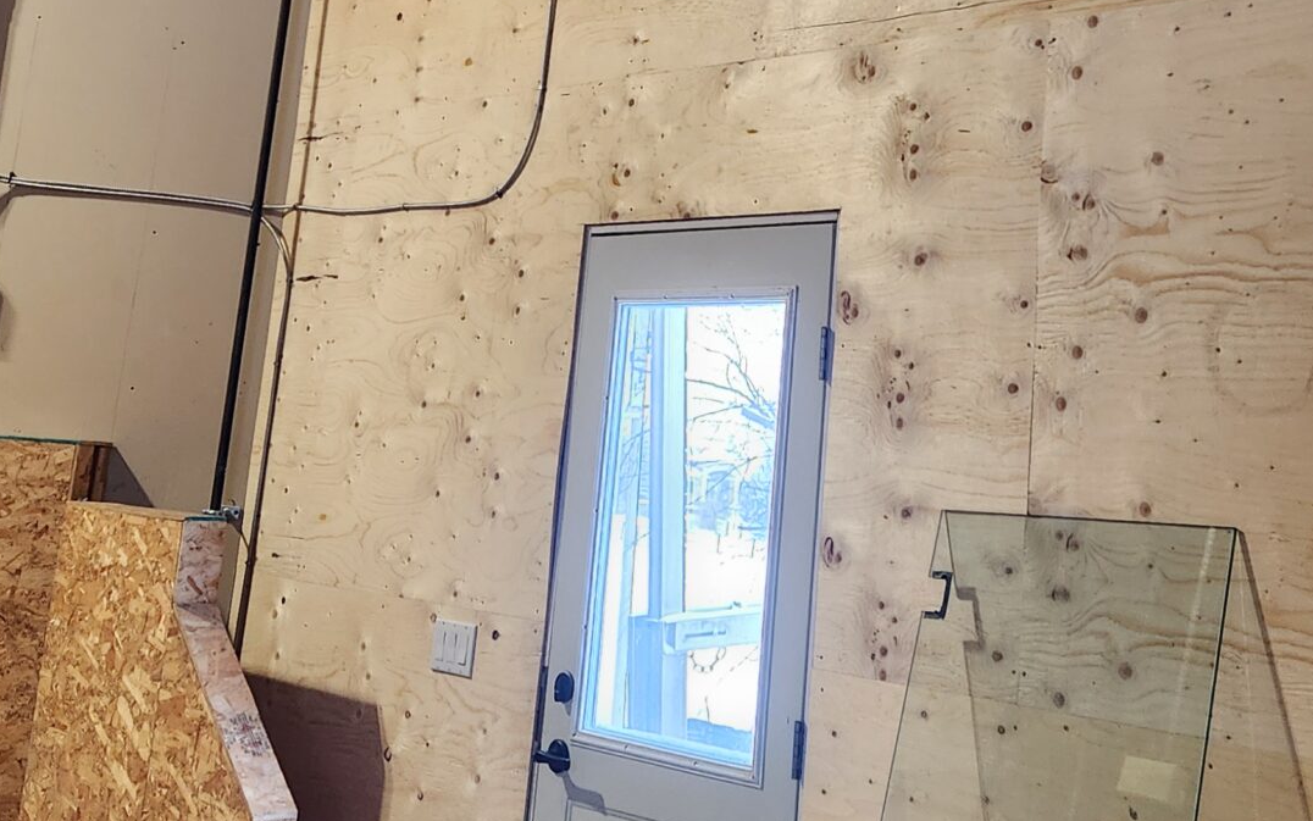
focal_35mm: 58
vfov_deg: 21.7
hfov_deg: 35.0
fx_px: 2076
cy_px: 26
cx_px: 794
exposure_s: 1/120
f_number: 1.8
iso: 400
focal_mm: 5.4
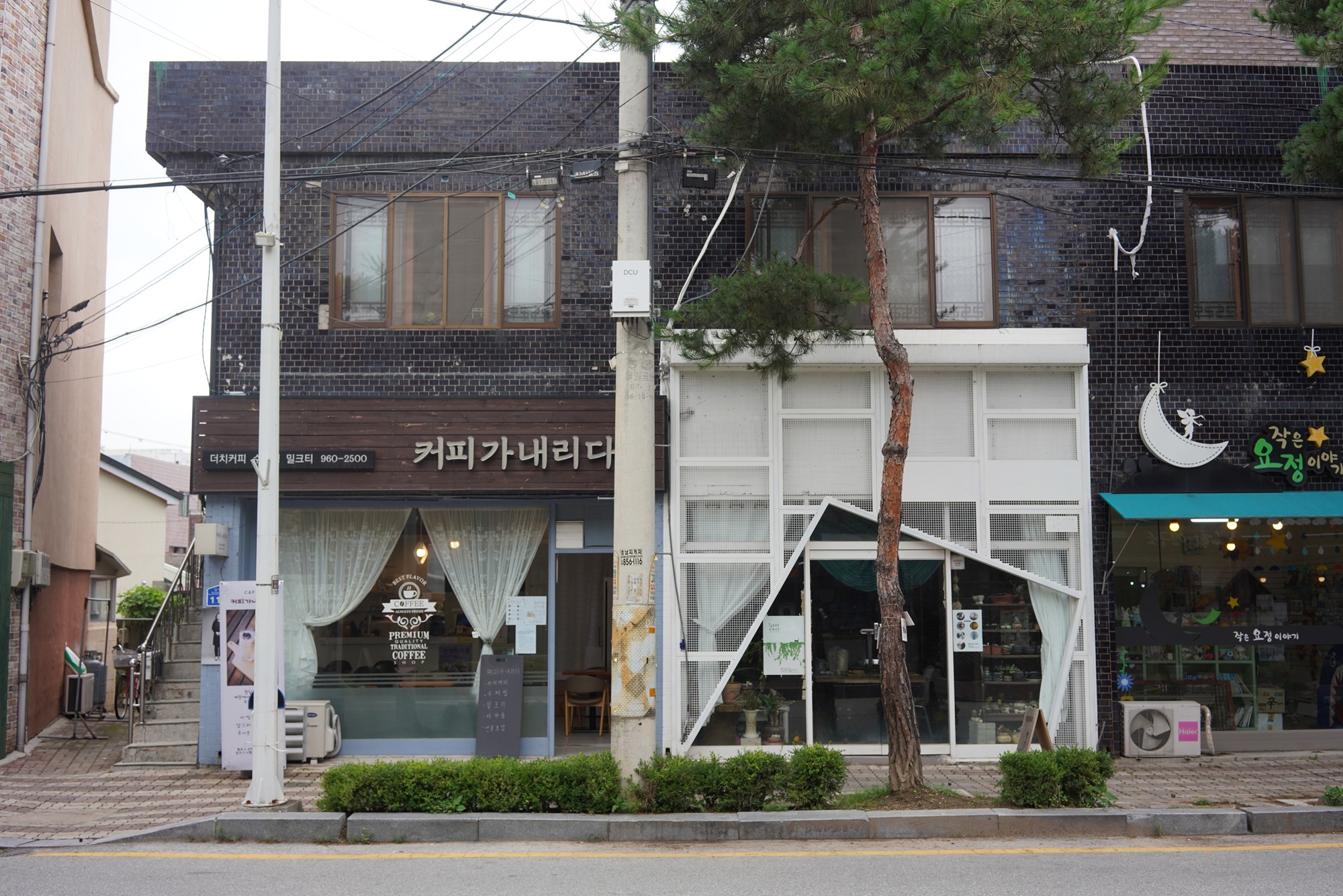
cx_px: 672
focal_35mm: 35
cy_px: 448
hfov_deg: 54.4
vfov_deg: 37.9
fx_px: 1306
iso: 400
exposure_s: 1/160
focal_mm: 35
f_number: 6.3
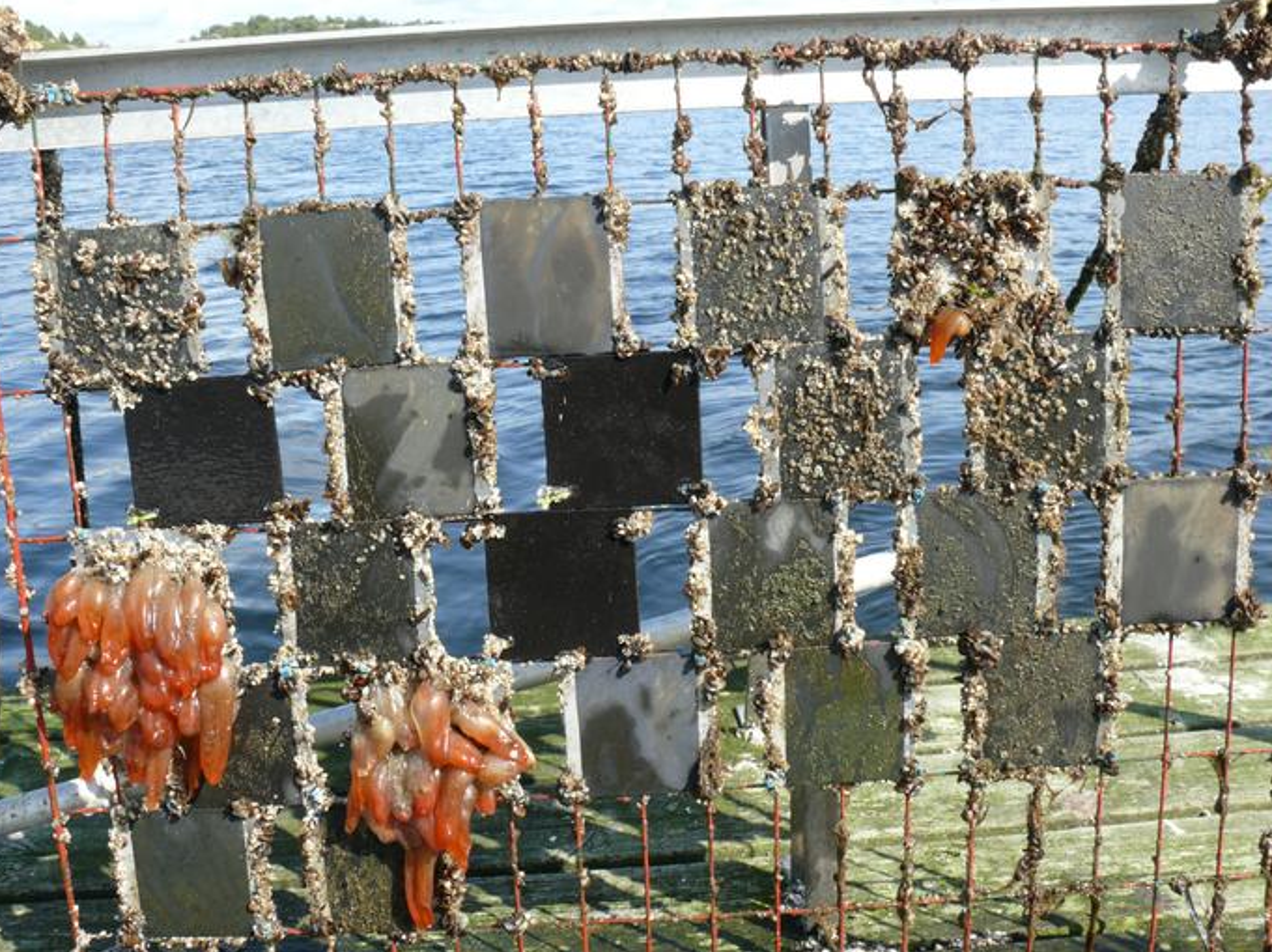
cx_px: 643
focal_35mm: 36
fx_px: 1322
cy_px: 473
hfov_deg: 51.4
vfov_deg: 39.6
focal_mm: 7.4
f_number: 7.1
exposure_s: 1/125
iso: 100
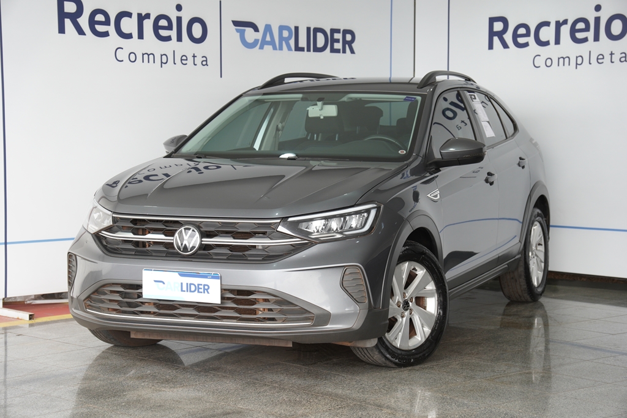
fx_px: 1332
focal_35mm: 76
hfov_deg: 26.5
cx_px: 314
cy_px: 209
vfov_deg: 17.8
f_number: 3.2
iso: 200
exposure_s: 1/100
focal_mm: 51
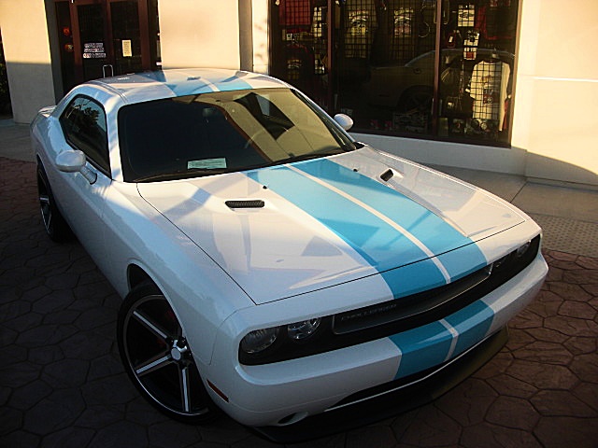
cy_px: 224
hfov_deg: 51.4
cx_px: 299
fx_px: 622
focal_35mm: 36
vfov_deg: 39.7
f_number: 2.8
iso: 50
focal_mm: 6.3
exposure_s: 1/400
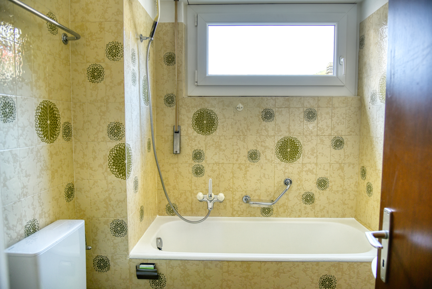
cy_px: 144
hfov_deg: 73.7
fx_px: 288
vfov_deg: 53.2
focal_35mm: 24
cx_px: 216
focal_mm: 24
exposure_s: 1/100
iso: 250
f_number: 5
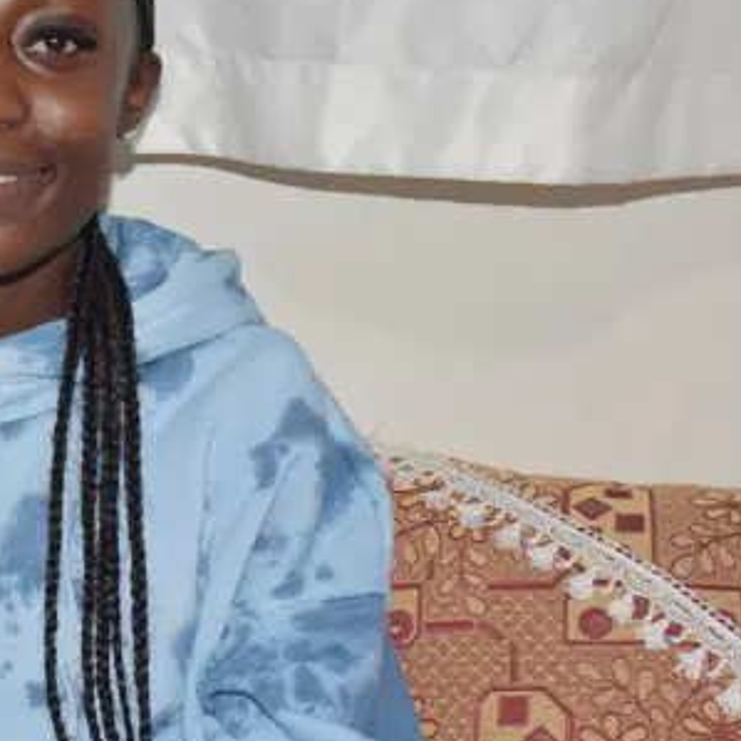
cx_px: -2
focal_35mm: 75
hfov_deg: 22.2
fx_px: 1816
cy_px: 473
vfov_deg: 23.0
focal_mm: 20
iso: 1600
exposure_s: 1/60
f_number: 3.5
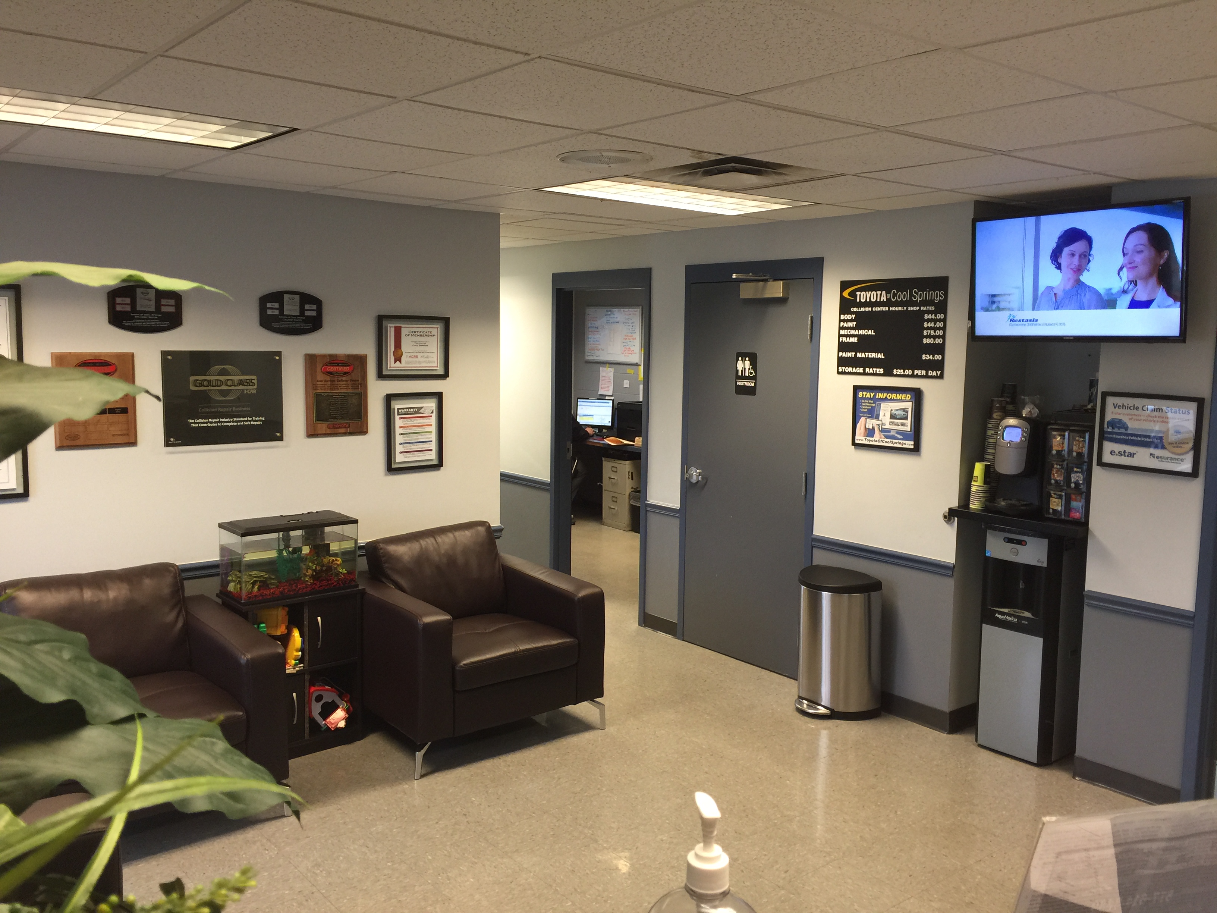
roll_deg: -0.4
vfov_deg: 48.2
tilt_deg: -5.8
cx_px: 608
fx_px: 1020
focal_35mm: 29
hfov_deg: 61.7
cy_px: 456
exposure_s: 1/15
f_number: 2.2
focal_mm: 4.15
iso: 32
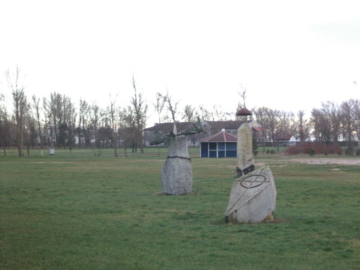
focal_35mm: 100
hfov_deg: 19.6
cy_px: 135
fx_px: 1040
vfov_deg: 14.8
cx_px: 180
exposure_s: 1/60
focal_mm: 15.2
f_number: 4.6
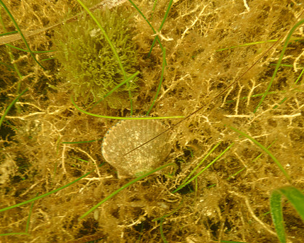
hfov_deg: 54.1
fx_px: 297
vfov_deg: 44.4
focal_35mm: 33
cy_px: 141
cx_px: 134
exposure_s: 1/80
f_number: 2.8
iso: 100
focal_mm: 4.5
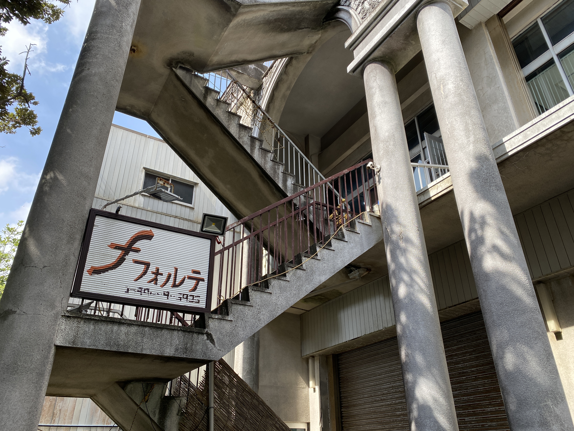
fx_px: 431
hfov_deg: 67.3
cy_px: 216
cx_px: 287
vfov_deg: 53.1
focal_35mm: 26
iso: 32
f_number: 1.8
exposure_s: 1/644
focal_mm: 4.25
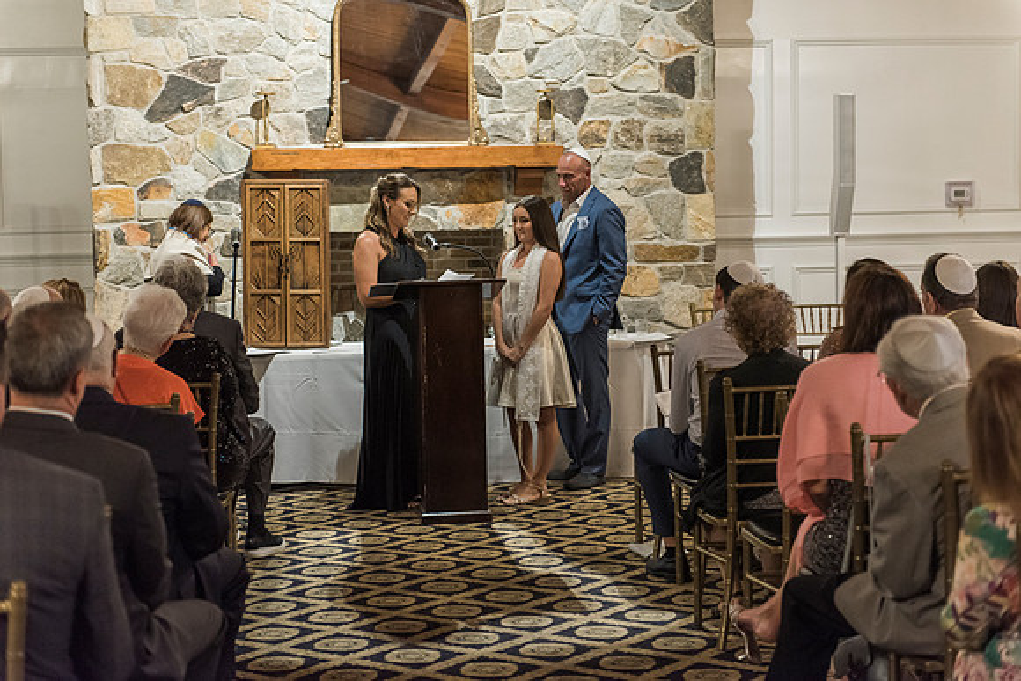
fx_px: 1986
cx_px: 510
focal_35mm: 70
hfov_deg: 28.8
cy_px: 340
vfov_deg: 19.5
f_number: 2.8
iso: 2500
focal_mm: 70
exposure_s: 1/60
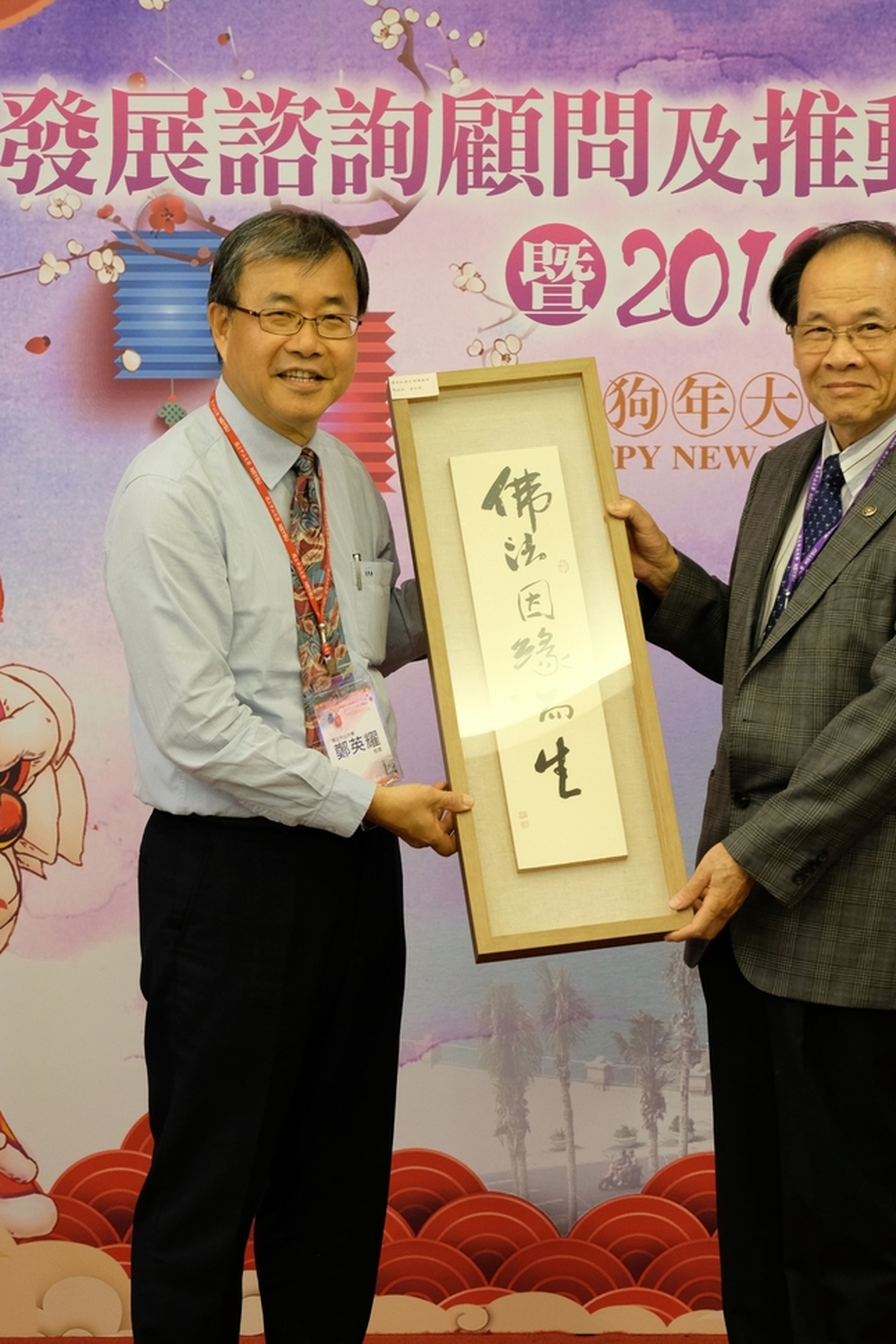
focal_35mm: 93
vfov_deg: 21.9
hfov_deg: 14.7
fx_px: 3473
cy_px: 826
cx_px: 539
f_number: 4.5
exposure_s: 1/30
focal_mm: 50
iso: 1600
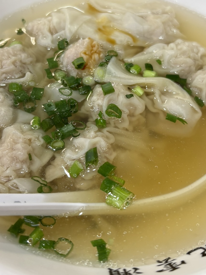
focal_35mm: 47
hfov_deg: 30.9
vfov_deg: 40.2
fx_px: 373
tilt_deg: -50.9
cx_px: 108
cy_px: 109
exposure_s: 1/100
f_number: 1.6
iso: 100
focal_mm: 5.96
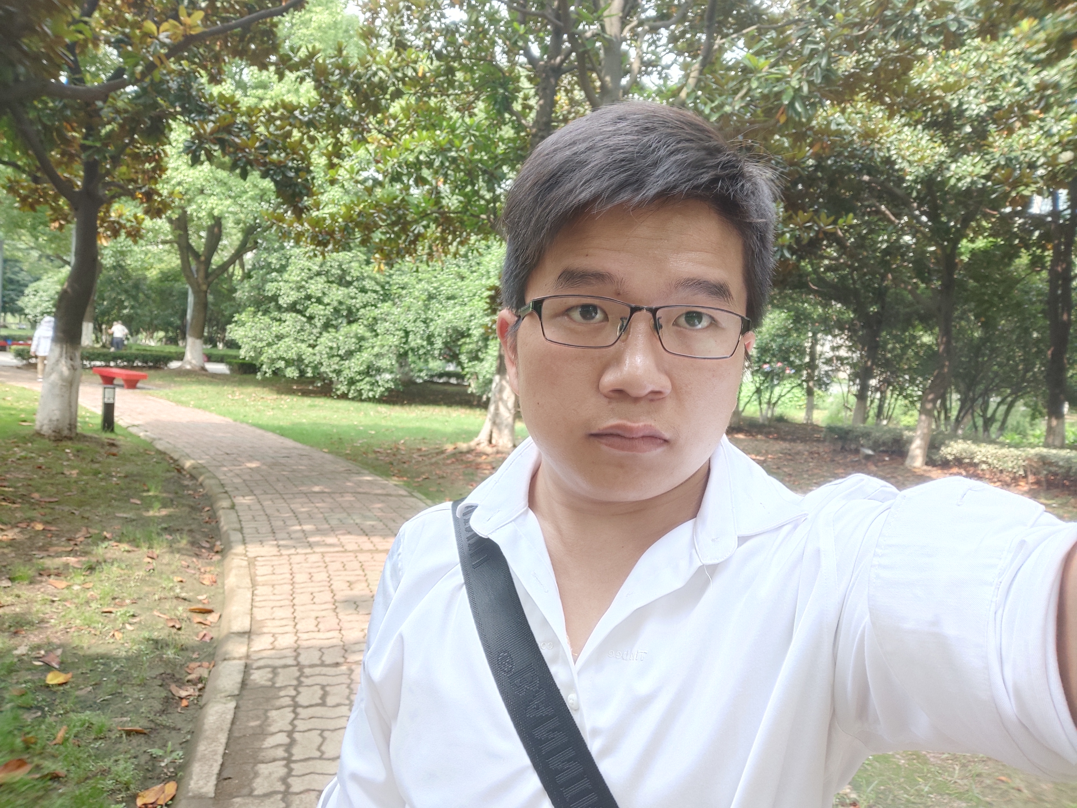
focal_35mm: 29
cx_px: 538
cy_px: 404
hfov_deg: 61.7
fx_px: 902
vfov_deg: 48.2
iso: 50
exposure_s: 1/101
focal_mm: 3.82
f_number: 2
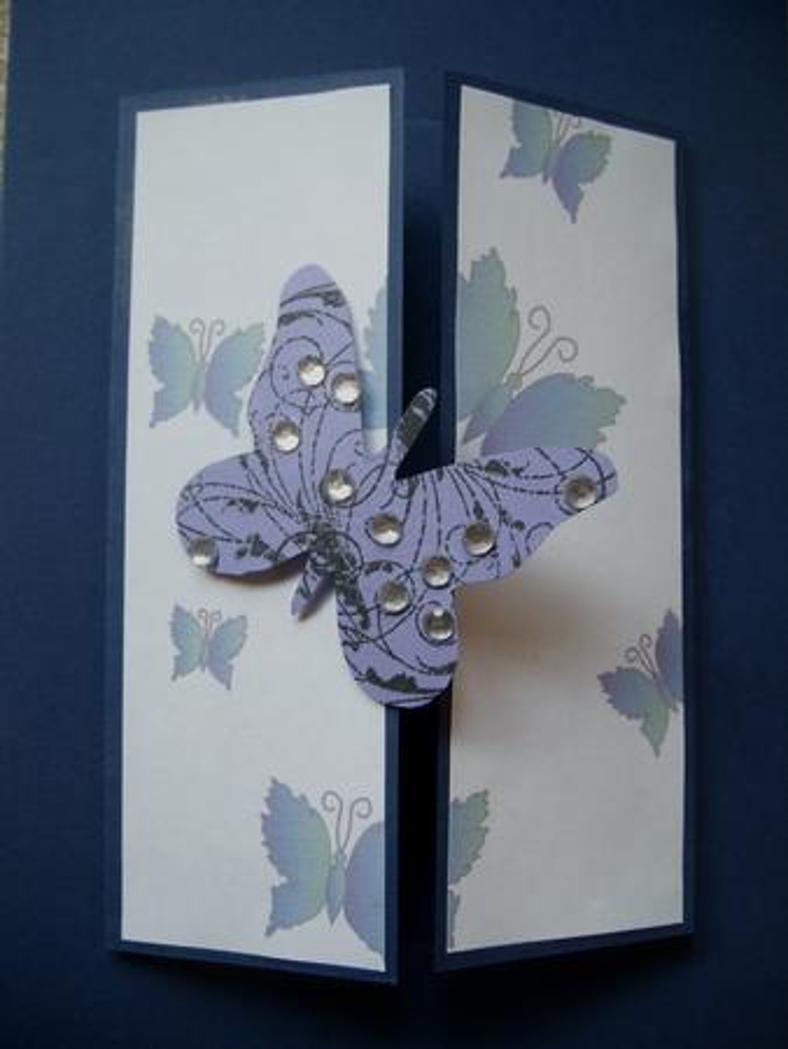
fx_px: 1061
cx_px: 394
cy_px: 524
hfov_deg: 40.7
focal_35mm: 35
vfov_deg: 52.6
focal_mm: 5.8
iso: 50
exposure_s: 1/45
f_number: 2.8
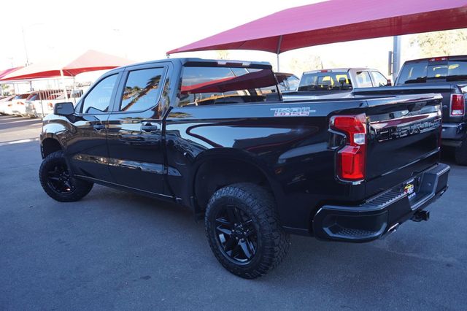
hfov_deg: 62.0
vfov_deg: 43.6
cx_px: 234
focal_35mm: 30
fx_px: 389
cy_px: 156
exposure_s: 1/60
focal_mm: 20
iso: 100
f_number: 4.5
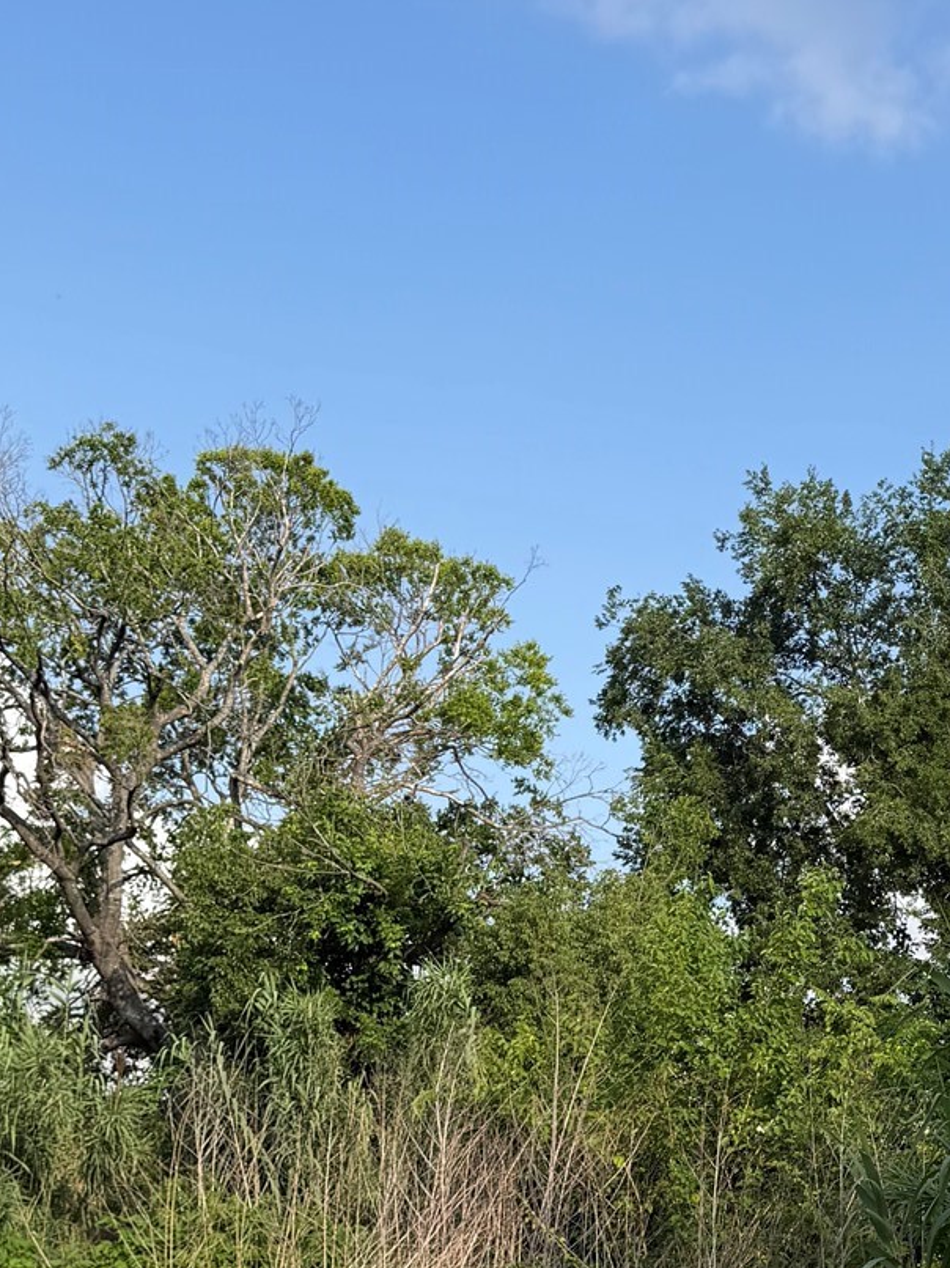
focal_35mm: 61
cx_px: 775
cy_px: 1131
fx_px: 2233
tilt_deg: +3.8
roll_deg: +0.1
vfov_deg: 30.4
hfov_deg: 23.6
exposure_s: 1/2907
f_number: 1.78
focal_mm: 6.76
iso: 80
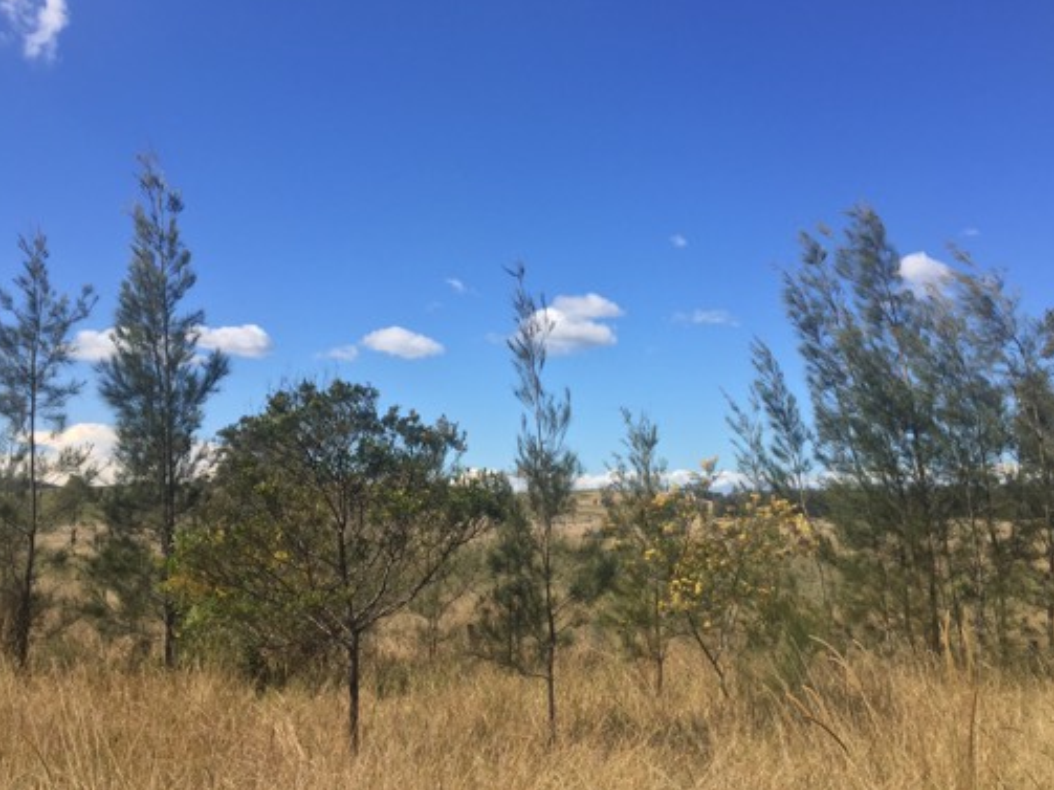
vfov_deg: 46.8
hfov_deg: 60.0
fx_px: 913
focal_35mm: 30
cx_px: 526
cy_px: 390
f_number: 2.2
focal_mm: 4.15
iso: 32
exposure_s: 1/1721
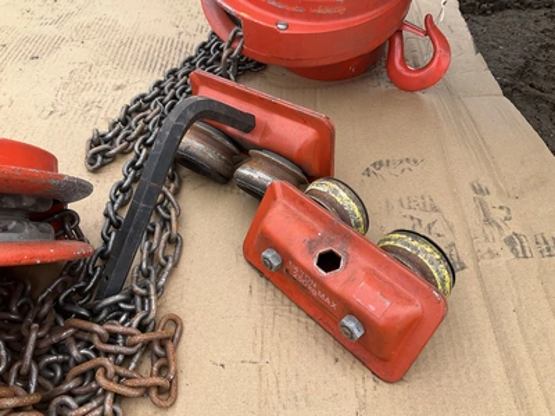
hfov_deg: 61.7
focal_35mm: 29
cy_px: 208
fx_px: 465
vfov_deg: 48.2
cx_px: 278
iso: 25
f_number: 1.8
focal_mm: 3
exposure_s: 1/331
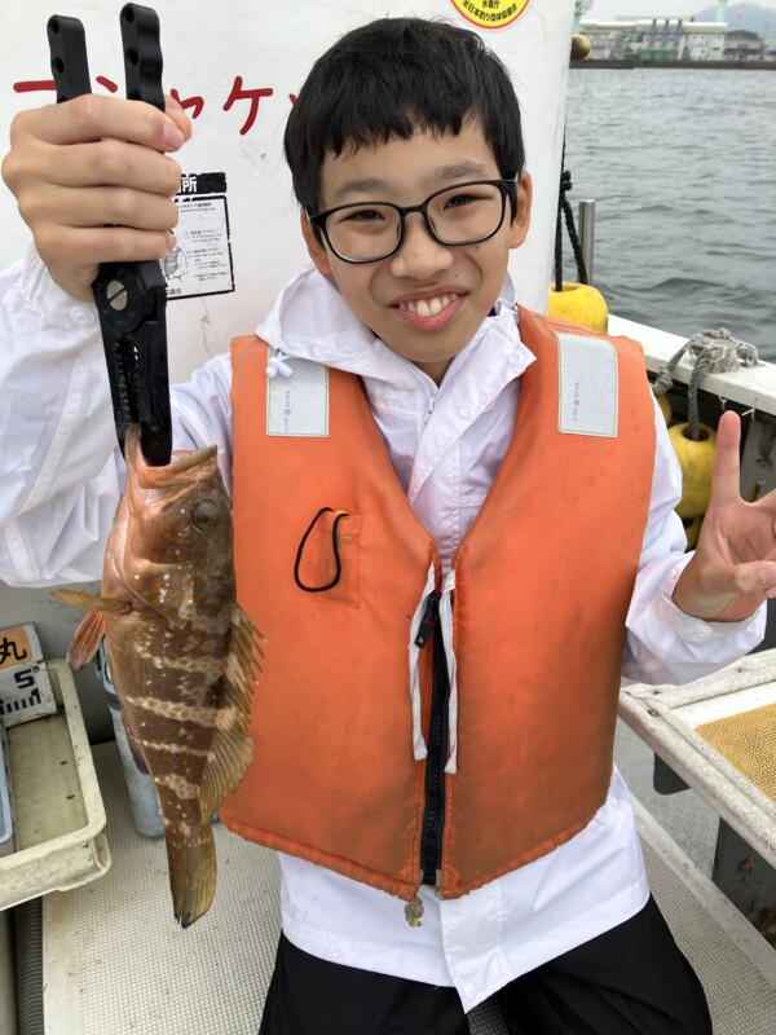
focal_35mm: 28
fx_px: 837
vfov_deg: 63.4
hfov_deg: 49.7
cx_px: 388
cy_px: 518
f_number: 1.8
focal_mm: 3.99
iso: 25
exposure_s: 1/193
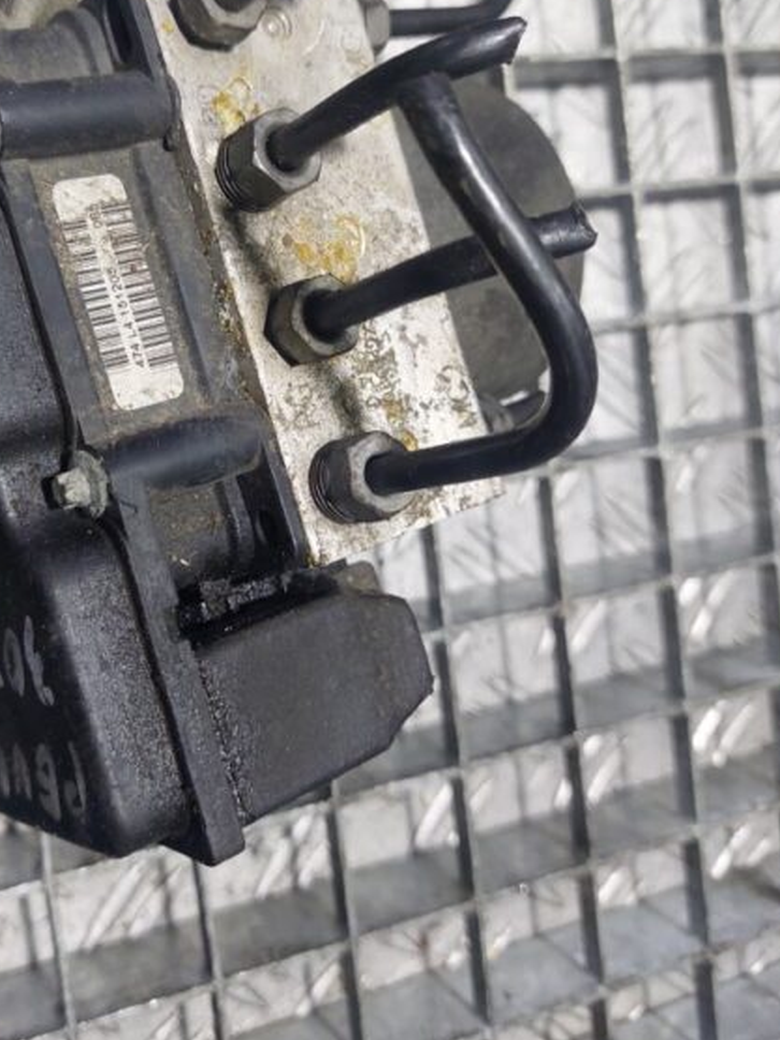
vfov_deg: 50.8
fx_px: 1082
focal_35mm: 36
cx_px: 232
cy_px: 391
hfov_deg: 39.0
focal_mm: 5.23
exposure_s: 1/100
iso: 320
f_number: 1.8
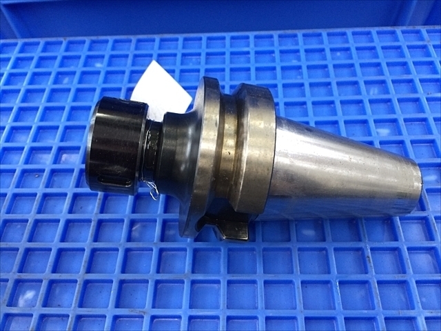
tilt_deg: -57.0
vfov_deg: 48.2
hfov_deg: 61.7
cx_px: 220
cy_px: 166
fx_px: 369
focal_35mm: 29
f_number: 2.2
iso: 100
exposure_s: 1/30
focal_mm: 4.15
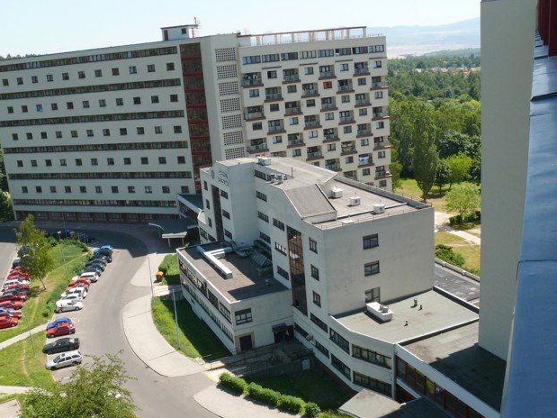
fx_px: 627
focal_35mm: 39
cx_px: 280
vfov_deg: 36.8
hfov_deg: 47.9
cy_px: 231
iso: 100
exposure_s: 1/200
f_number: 7.1
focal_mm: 7.4
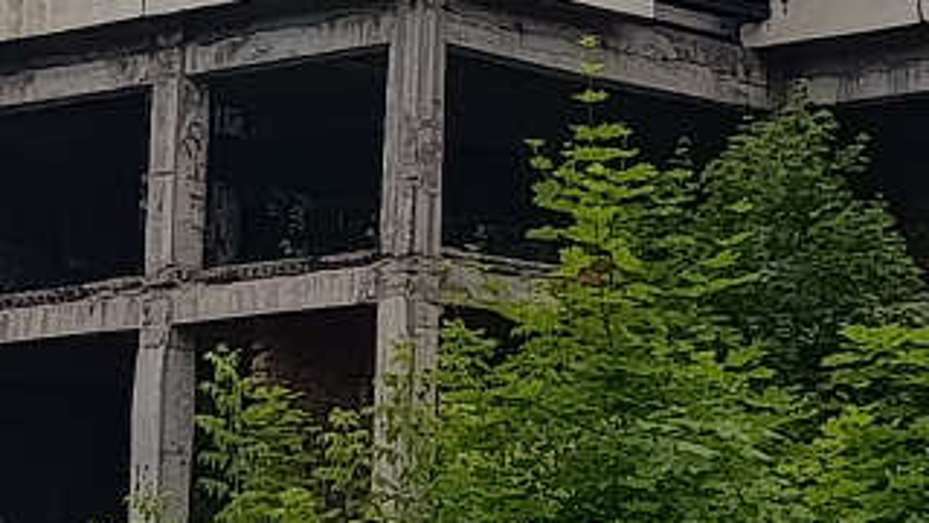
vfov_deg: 6.9
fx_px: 4040
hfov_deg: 13.1
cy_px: -809
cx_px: 726
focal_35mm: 164
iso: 50
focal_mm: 6.11
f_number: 1.7
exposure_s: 1/329
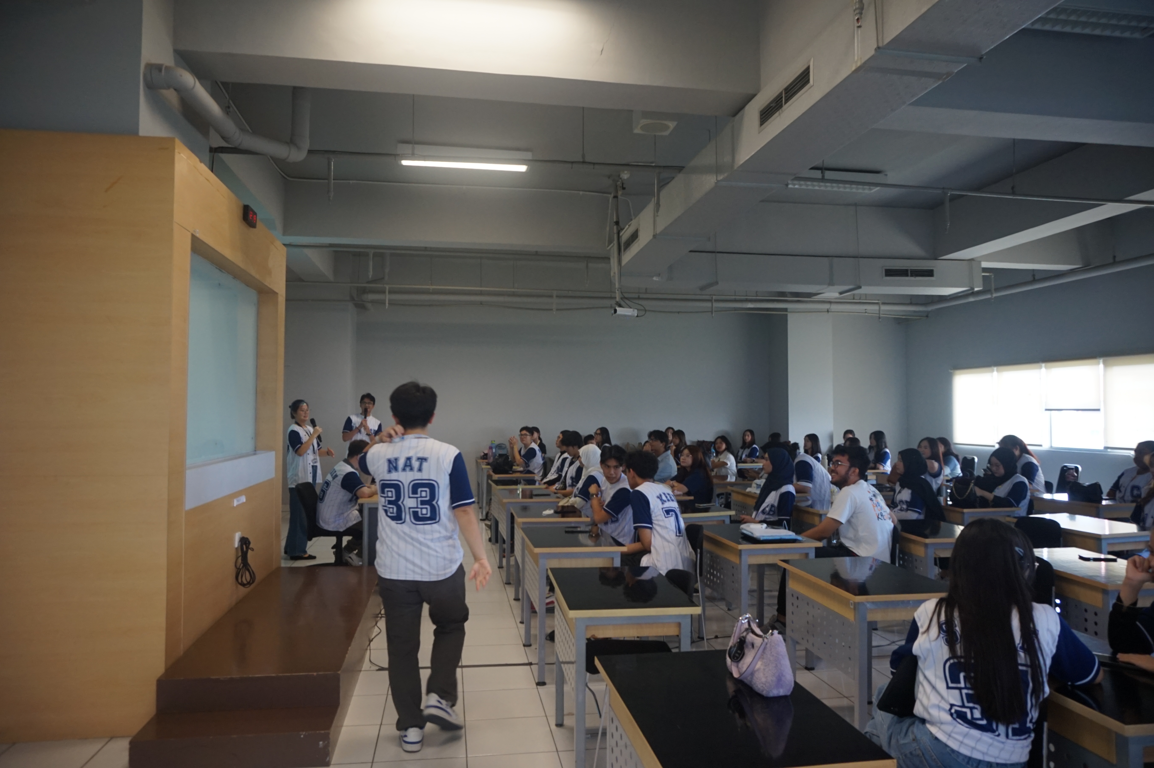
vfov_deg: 53.1
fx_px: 769
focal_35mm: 24
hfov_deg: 73.8
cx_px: 577
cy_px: 384
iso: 640
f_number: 4
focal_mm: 16
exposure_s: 1/60
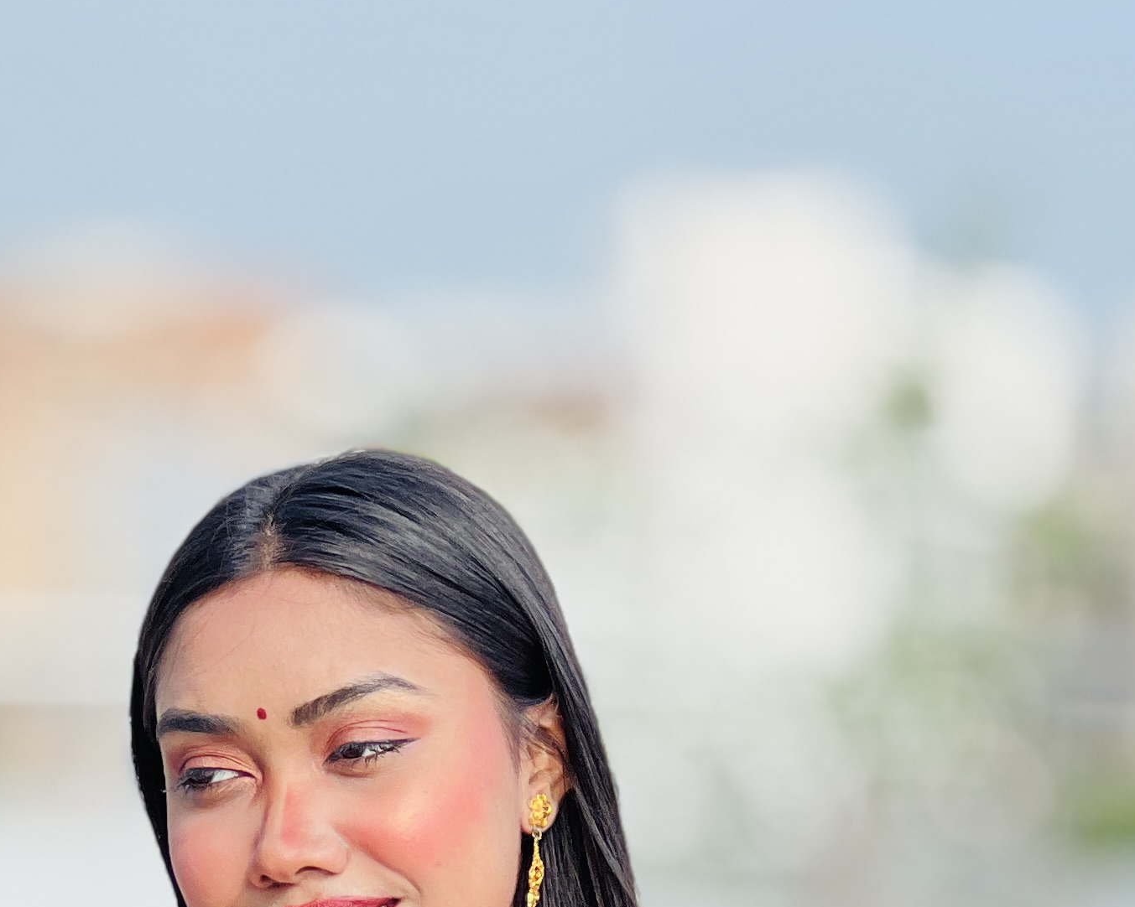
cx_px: 320
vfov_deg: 6.8
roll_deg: -0.9
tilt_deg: -6.2
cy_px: 1241
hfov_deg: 8.6
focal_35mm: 224
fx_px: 7523
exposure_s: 1/196
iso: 32
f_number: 2.8
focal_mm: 9
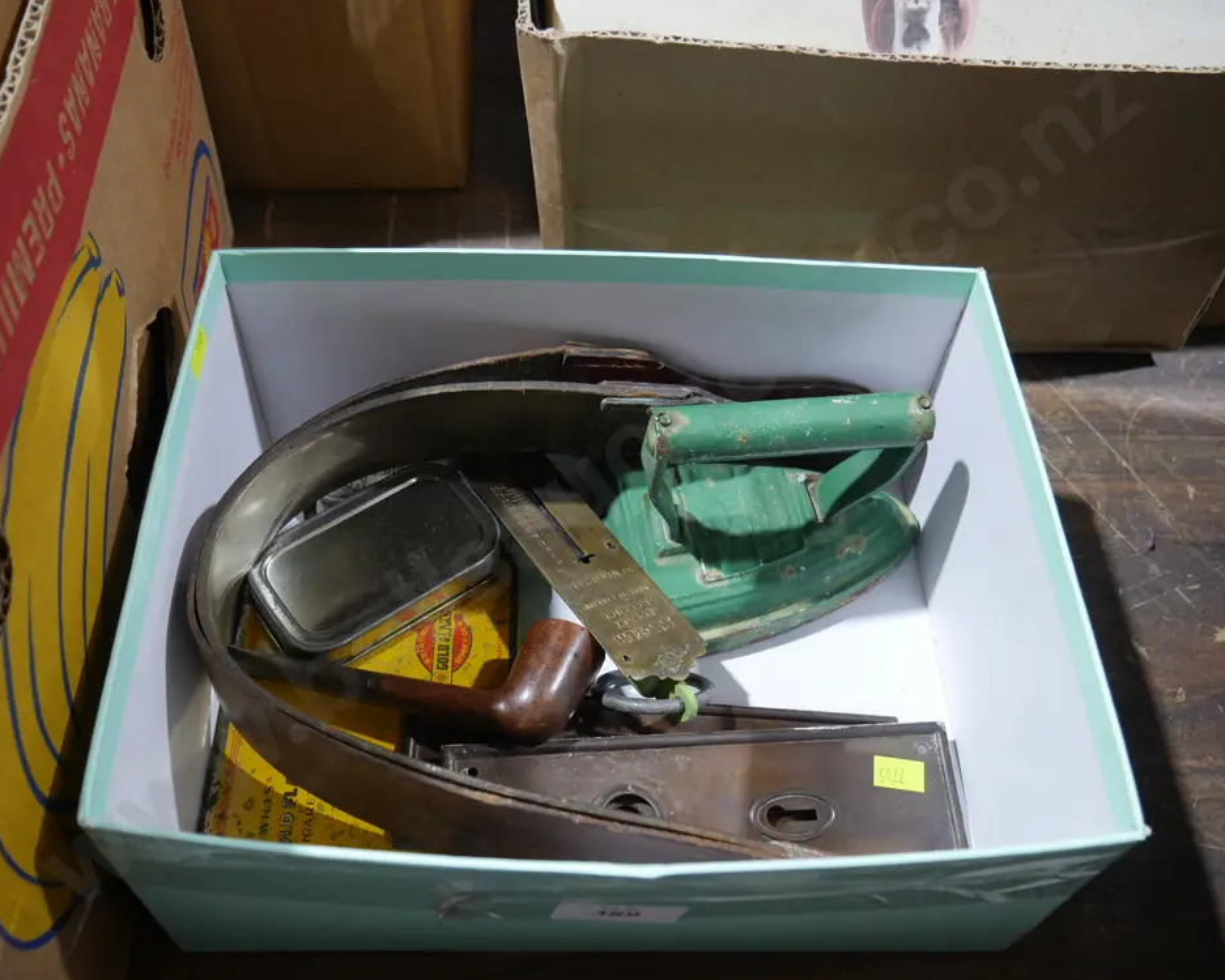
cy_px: 487
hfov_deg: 55.6
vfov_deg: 45.8
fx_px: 1160
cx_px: 591
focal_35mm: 32
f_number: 3.6
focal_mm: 15
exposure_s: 1/60
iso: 500
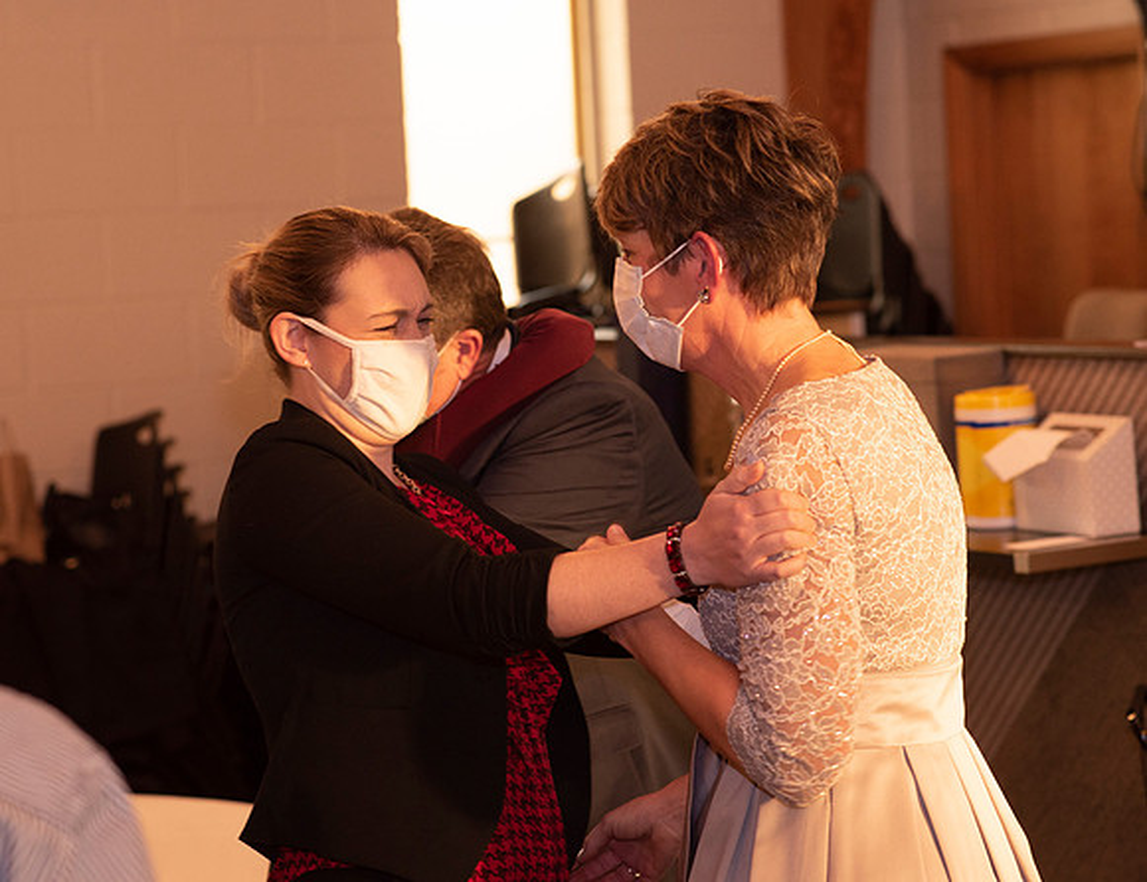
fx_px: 3560
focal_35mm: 106
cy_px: 379
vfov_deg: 14.1
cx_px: 505
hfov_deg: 18.3
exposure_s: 1/160
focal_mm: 85
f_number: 3.5
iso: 500
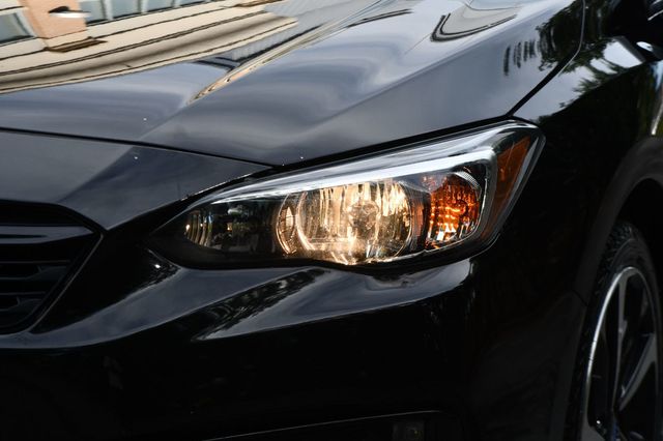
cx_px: 332
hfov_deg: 12.5
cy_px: 220
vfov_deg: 8.3
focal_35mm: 165
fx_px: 3037
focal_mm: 110
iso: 160
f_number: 8
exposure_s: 1/250
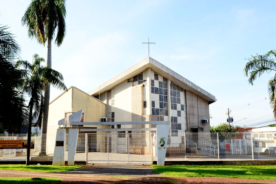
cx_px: 138
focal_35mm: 35
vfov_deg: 37.9
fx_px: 268
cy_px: 92
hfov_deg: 54.4
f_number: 16
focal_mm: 35
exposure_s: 1/125
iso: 500
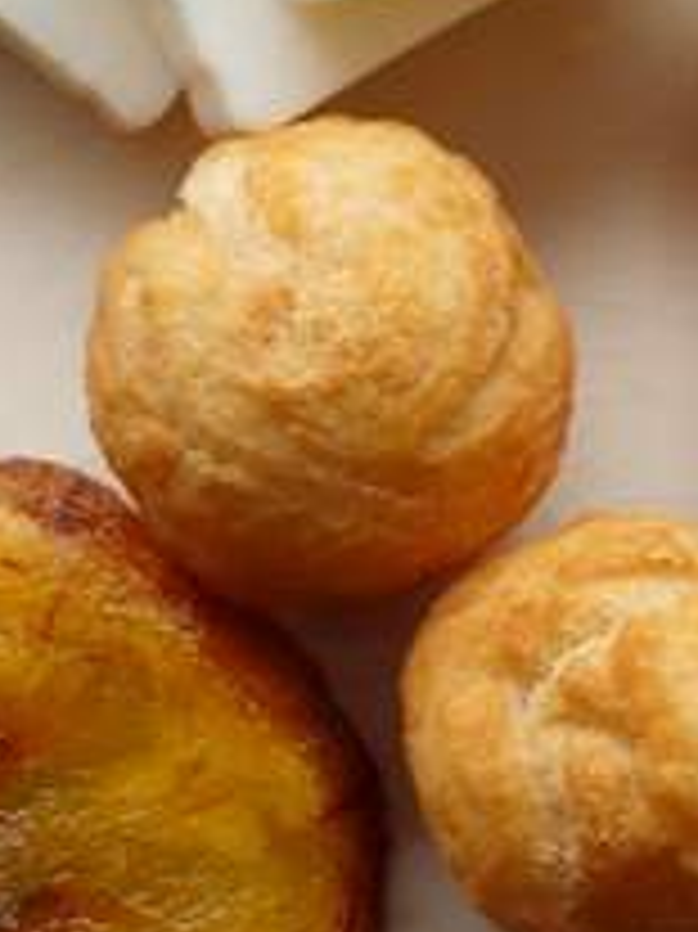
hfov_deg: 4.1
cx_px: 712
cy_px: 702
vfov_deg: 5.5
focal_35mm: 360
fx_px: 9689
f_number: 3.7
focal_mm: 31
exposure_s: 1/80
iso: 200
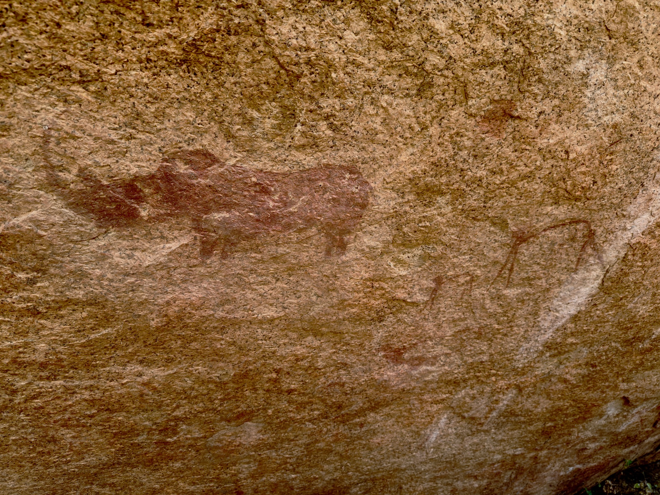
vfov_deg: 56.8
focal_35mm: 24
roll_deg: +2.3
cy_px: 248
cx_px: 330
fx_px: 458
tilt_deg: +10.3
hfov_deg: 71.6
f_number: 1.78
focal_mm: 6.76
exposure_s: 1/569
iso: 100
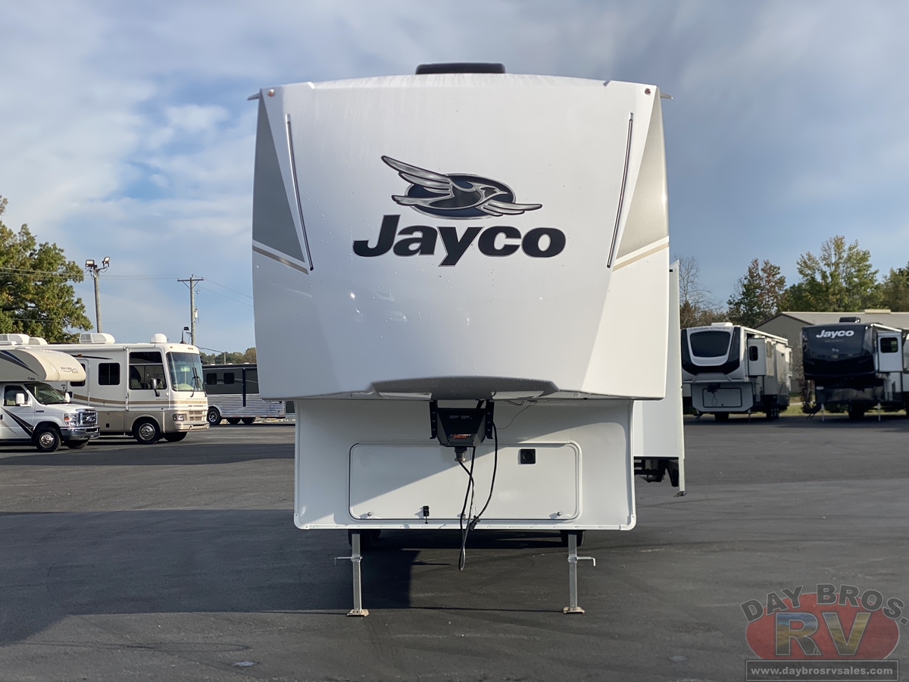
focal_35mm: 52
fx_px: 1365
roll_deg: +0.0
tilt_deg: +2.4
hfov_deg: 36.8
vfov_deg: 28.0
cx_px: 454
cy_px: 341
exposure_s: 1/1776
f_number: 2
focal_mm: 6
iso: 20
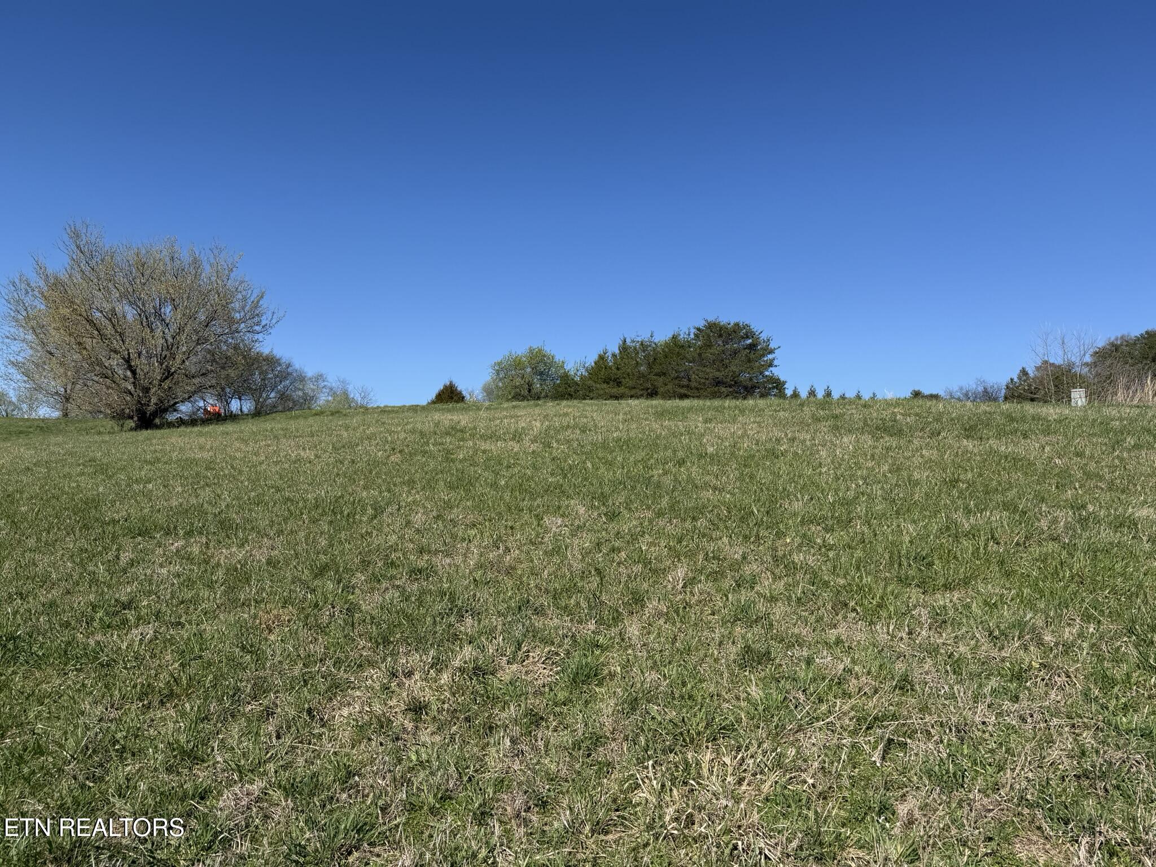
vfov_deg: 56.8
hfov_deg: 71.6
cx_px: 578
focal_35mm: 24
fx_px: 801
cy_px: 434
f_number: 1.78
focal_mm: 6.76
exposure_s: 1/5319
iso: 80
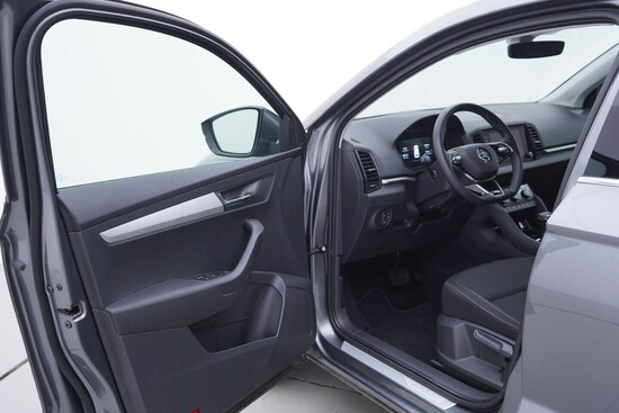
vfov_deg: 36.9
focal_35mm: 36
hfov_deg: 53.1
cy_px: 206
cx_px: 310
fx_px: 619
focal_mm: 24
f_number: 3.2
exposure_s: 1/50
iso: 125
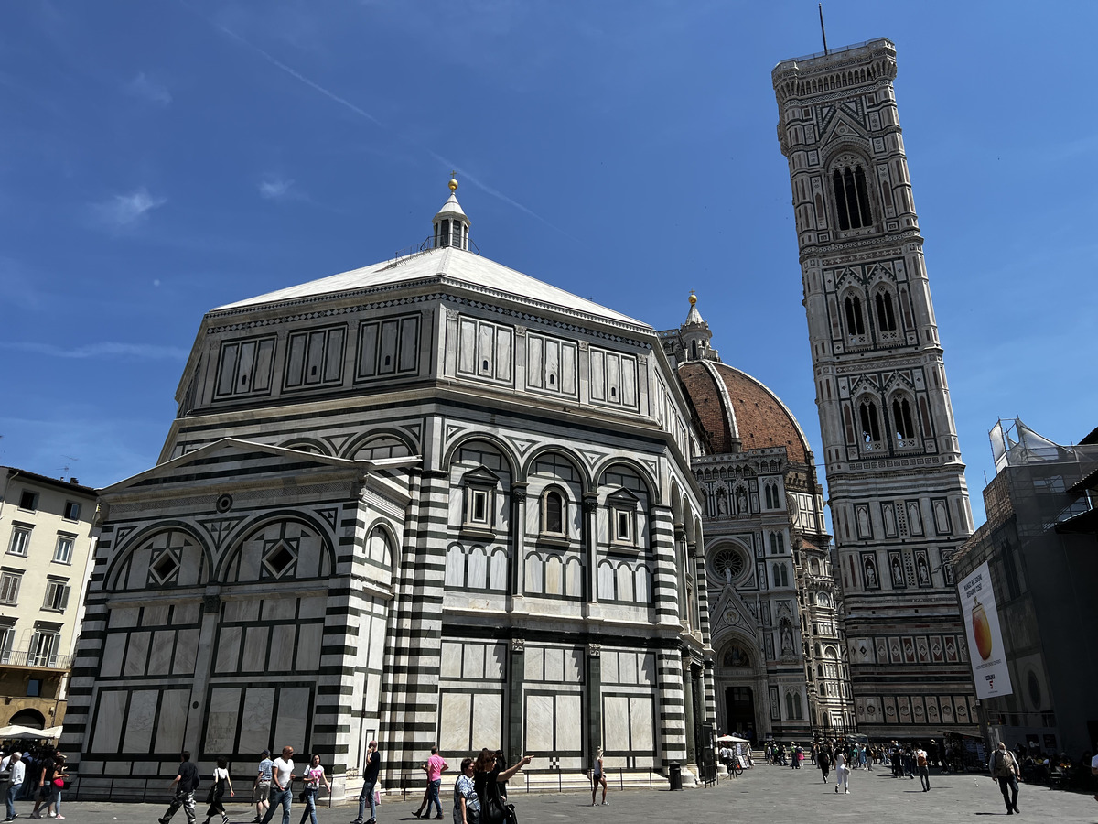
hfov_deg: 67.3
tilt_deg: +21.3
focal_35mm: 26
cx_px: 549
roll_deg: +0.3
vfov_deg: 53.1
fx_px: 825
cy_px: 412
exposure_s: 1/5076
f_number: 1.5
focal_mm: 5.7
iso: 50
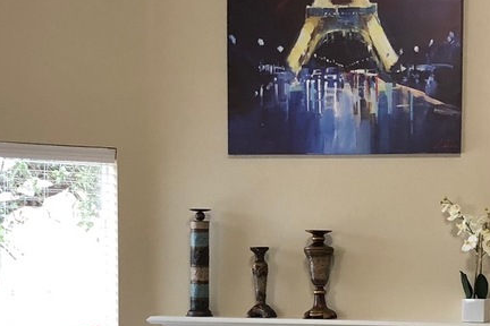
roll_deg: +0.1
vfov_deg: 13.8
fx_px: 1320
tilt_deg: -4.3
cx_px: 423
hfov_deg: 20.7
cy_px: 369
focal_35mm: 97
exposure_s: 1/15
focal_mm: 4
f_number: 1.8
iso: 40
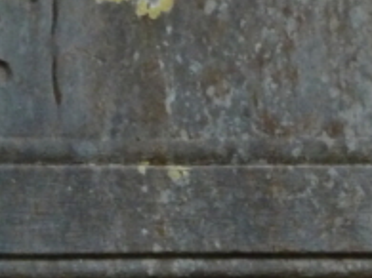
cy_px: -208
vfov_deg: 4.3
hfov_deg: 5.8
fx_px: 3652
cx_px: -221
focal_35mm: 340
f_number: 4.2
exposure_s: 1/4
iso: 400
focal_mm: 13.7
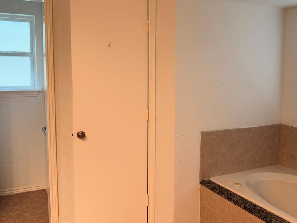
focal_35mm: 33
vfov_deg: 42.9
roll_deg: -0.8
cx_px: 155
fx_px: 283
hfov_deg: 55.3
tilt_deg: -5.1
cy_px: 99
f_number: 1.8
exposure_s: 1/120
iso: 250
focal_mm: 6.93
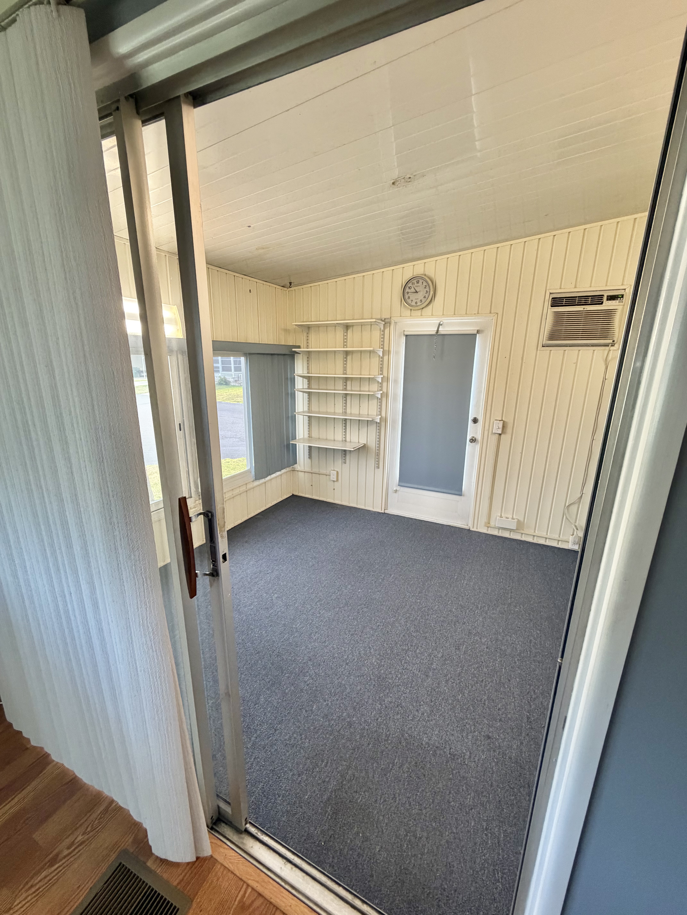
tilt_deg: -12.8
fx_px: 370
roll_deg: +1.0
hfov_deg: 85.7
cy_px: 458
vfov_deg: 102.1
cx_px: 344
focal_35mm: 14
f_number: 2.2
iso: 250
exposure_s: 1/120
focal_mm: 2.22
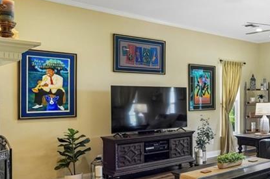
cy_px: 101
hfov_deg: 39.9
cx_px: 311
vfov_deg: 35.8
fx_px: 277
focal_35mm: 37
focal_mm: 15
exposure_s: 1/4
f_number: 11
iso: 400
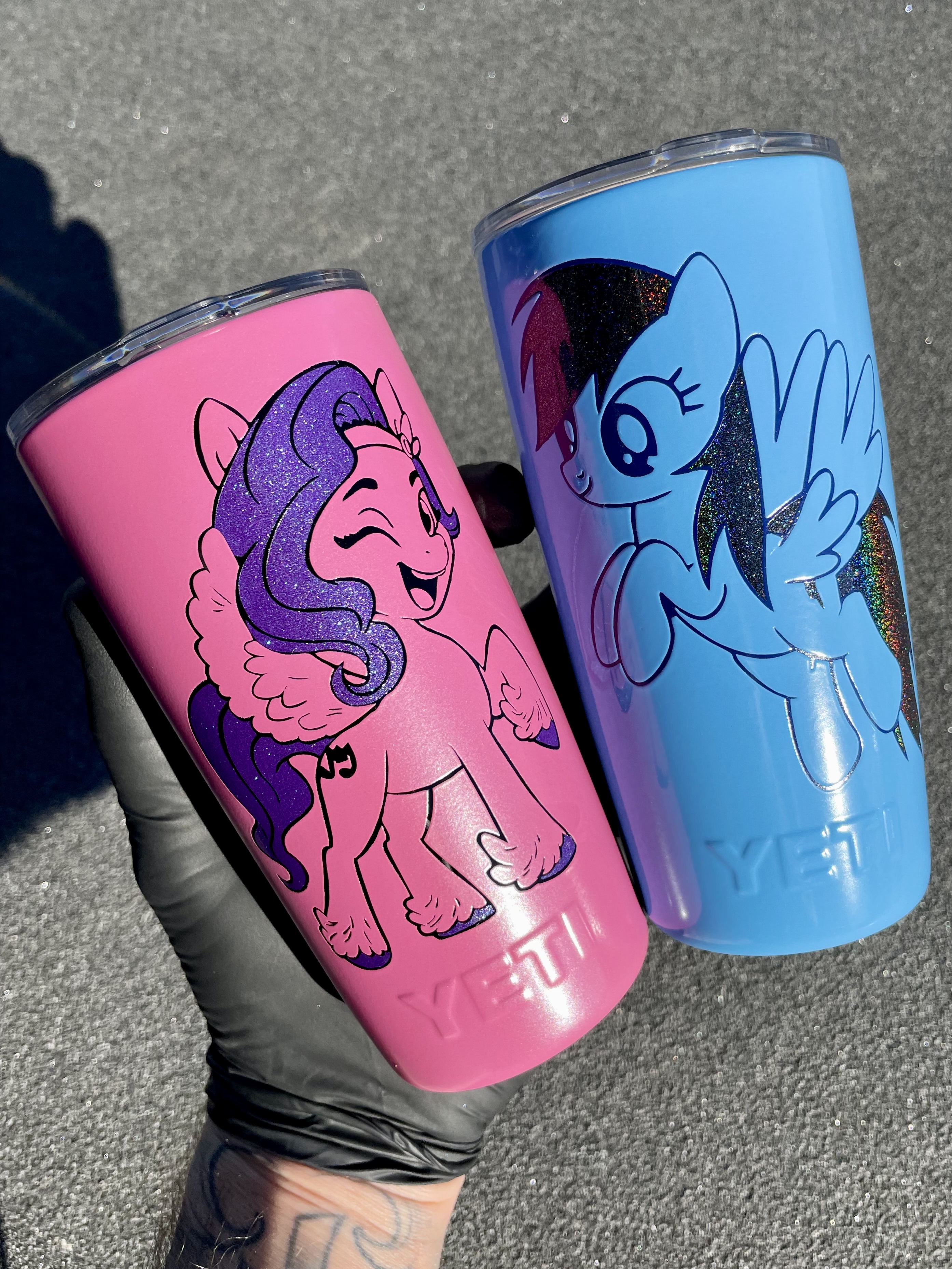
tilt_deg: -59.4
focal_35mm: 26
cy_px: 634
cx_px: 476
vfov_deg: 67.3
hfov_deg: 53.1
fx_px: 953
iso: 32
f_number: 1.6
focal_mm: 4.2
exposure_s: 1/3040
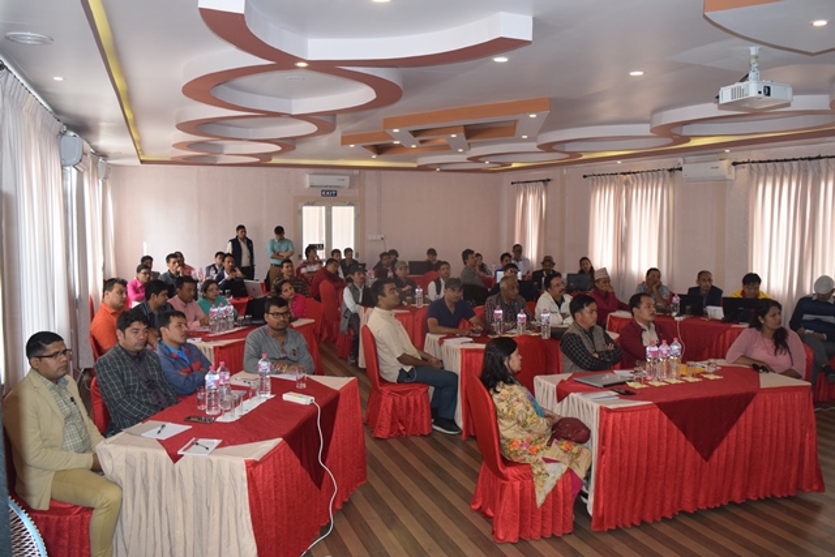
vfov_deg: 43.6
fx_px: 696
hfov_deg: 61.9
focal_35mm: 30
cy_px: 278
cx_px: 418
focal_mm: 20
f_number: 5
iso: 800
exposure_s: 1/100
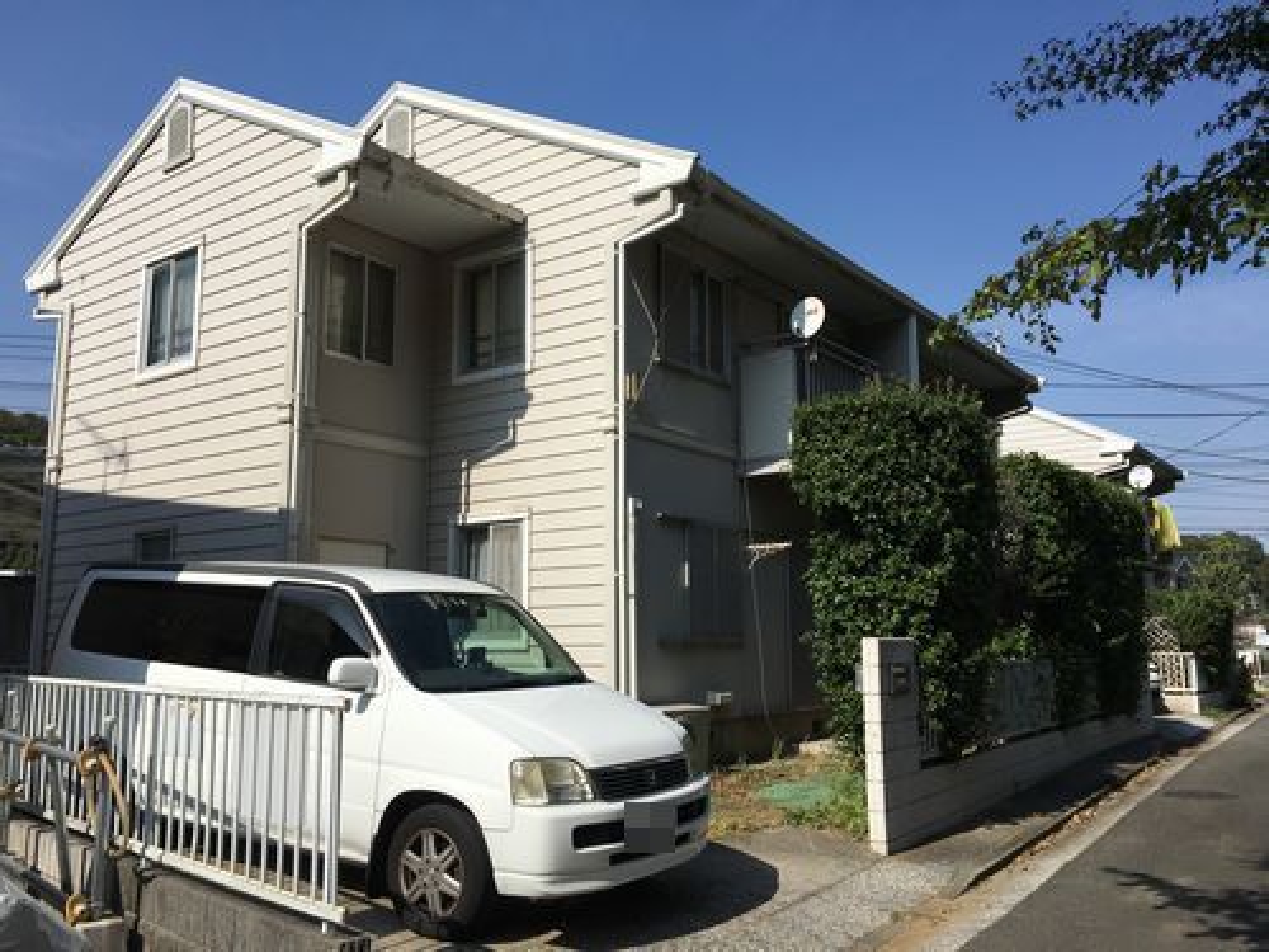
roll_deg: +0.4
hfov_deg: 61.7
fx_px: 1063
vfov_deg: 48.2
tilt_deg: +11.2
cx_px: 634
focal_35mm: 29
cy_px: 476
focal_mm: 4.15
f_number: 2.2
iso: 25
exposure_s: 1/2747
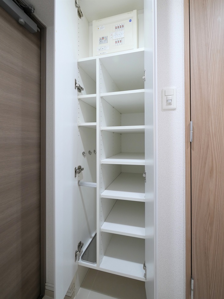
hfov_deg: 85.6
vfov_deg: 102.1
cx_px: 112
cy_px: 150
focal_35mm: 14
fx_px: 121
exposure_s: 1/20
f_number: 4
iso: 640
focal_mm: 7
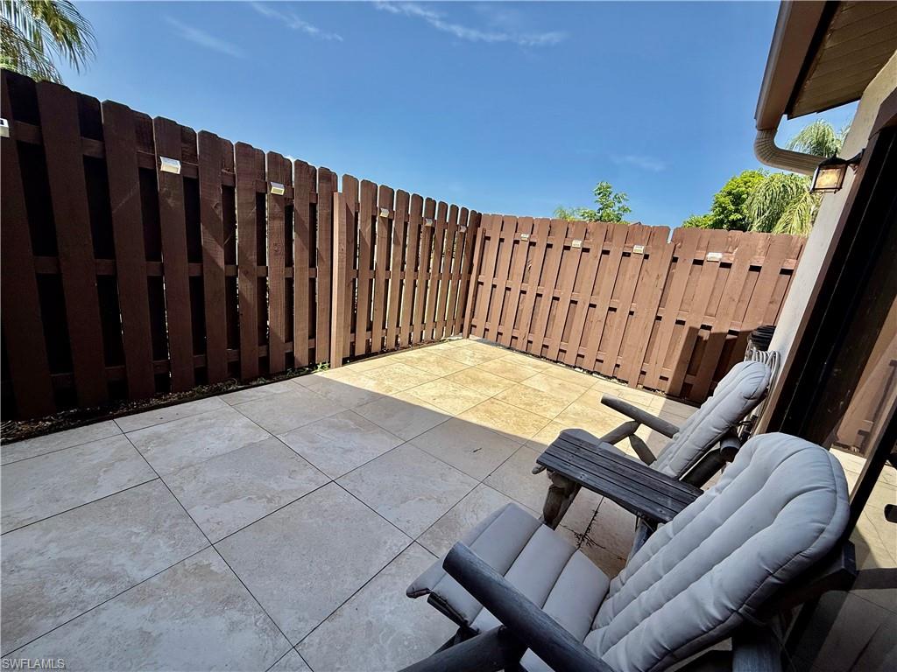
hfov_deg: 102.1
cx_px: 448
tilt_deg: -13.6
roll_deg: -6.6
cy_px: 336
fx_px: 363
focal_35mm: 14
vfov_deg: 85.7
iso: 50
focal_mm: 2.22
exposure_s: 1/1795
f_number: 2.2
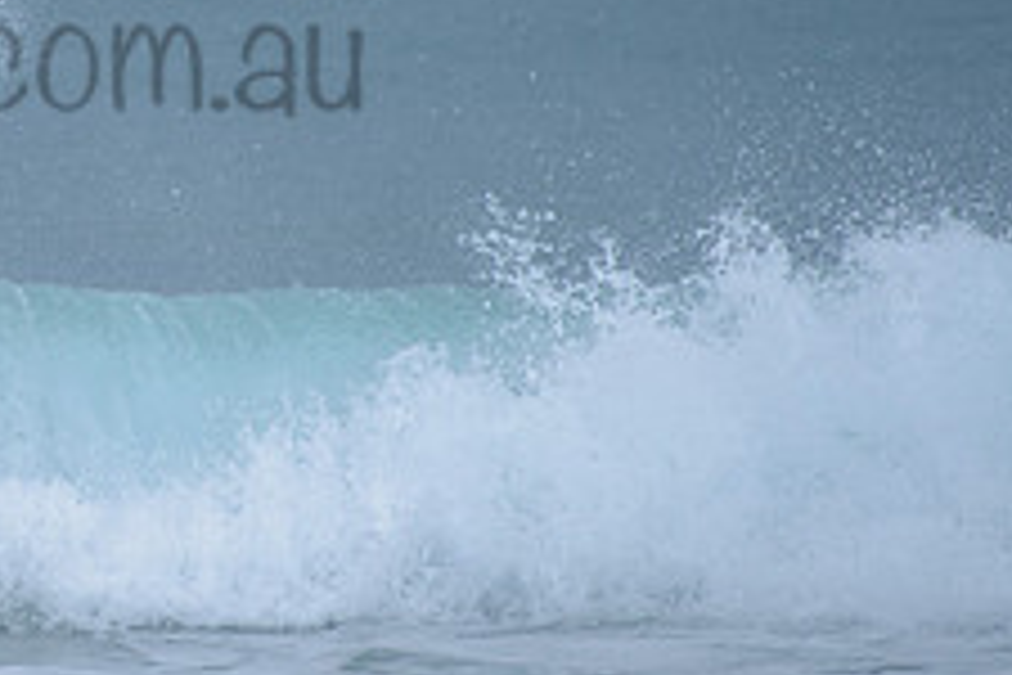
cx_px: -112
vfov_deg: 1.1
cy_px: 7
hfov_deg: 1.6
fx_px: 36232
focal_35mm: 1289
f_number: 5.6
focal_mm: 500
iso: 180
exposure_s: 1/800
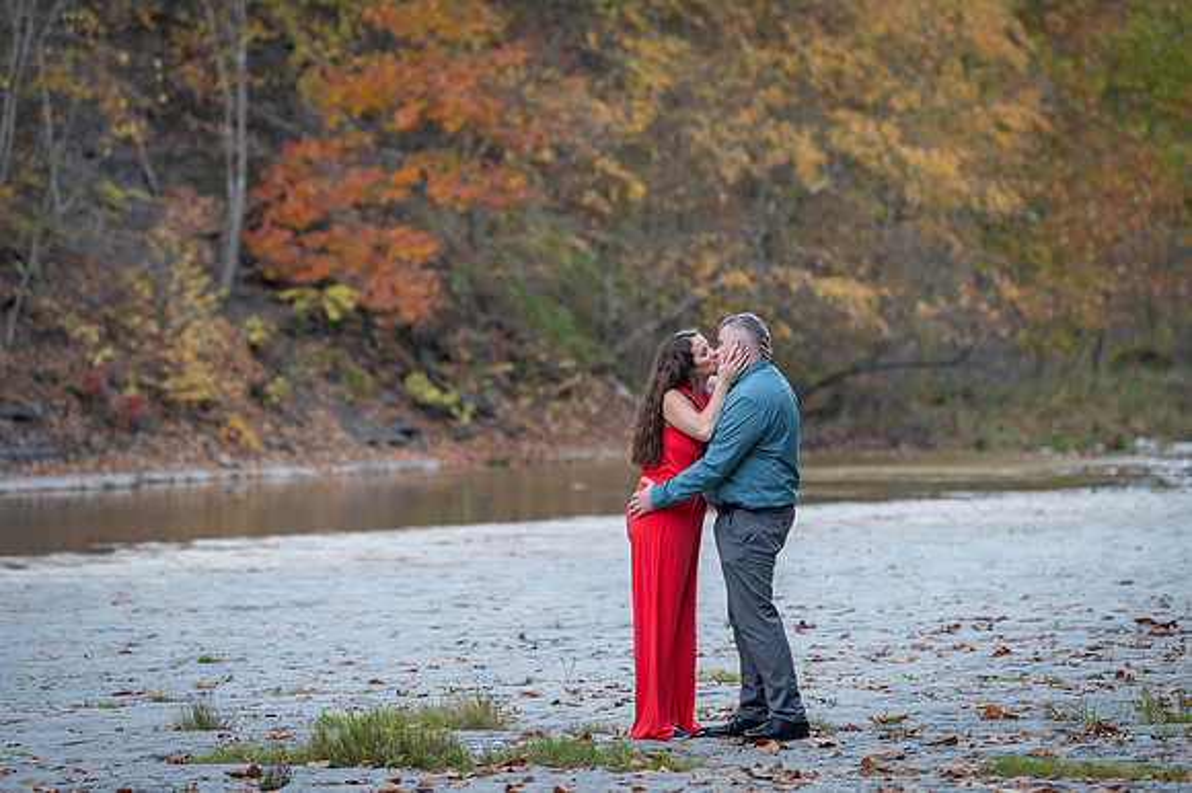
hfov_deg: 12.8
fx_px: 5299
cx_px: 596
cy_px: 346
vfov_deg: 8.6
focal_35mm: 160
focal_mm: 130
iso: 640
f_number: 2.8
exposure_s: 1/500
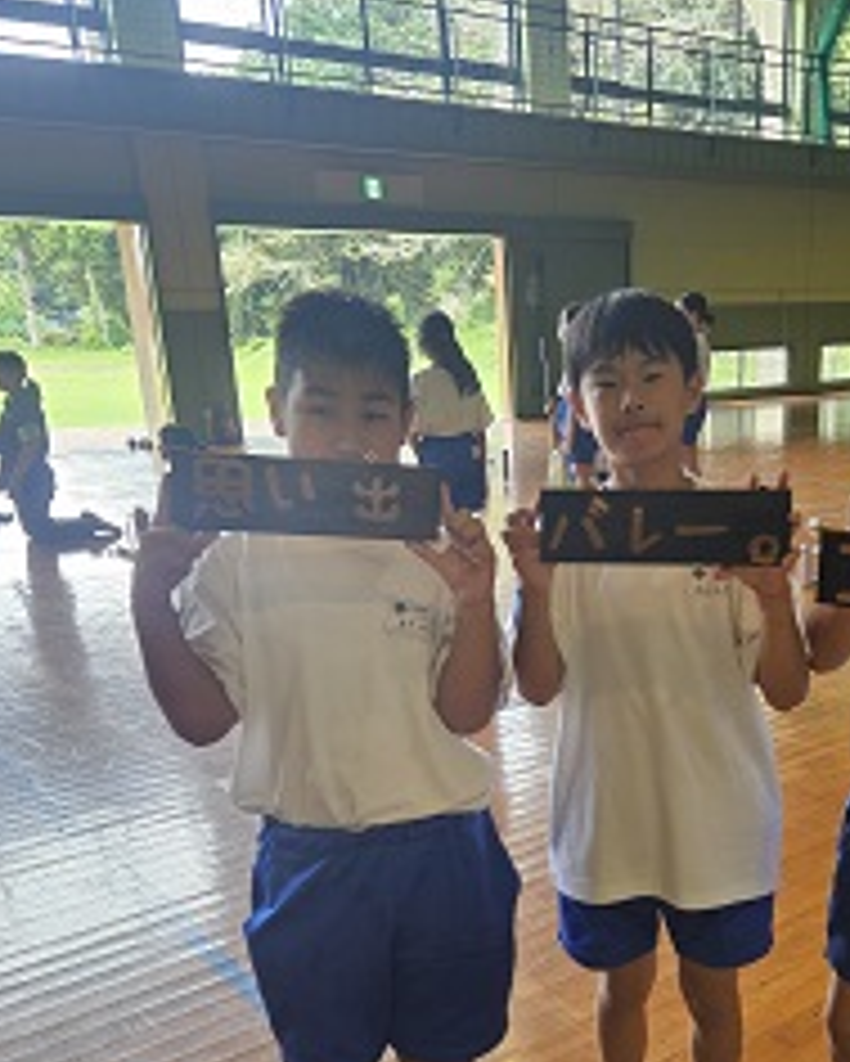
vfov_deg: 47.1
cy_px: 716
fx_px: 1194
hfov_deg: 38.2
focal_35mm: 38
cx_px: 639
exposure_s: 1/100
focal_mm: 5.4
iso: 125
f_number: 1.8
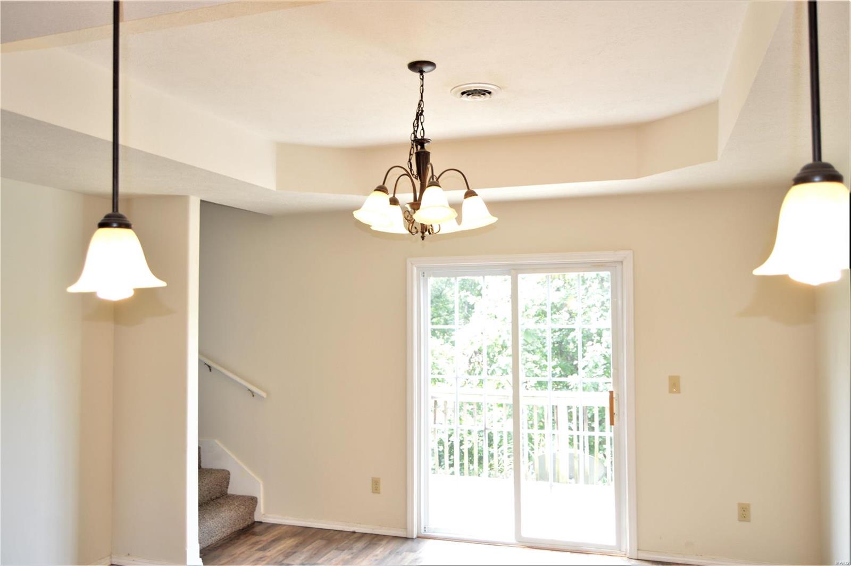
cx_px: 426
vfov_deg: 47.9
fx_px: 638
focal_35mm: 27
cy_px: 283
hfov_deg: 67.4
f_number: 3.5
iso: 200
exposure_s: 1/40
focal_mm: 18
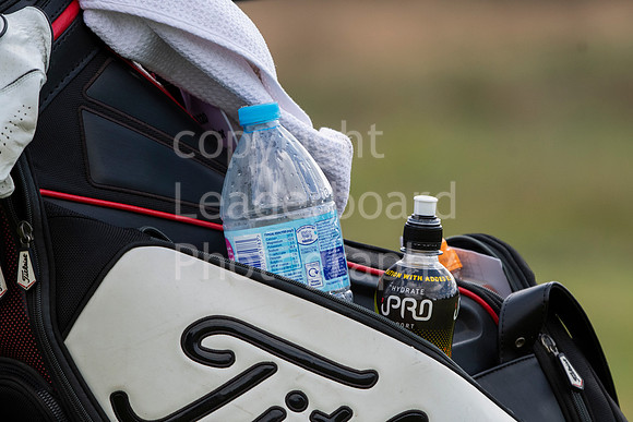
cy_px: 211
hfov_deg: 4.3
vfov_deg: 2.9
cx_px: 316
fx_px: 8442
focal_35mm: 480
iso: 800
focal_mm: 320
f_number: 5.6
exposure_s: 1/1600
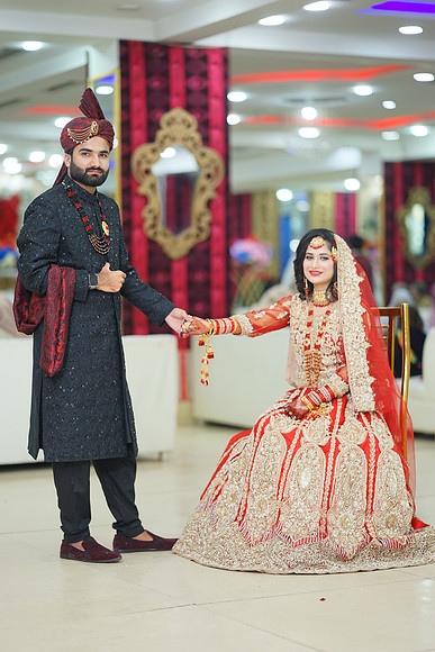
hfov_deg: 16.1
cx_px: 218
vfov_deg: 23.9
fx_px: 1540
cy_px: 326
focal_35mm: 85
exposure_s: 1/160
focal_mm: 85
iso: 125
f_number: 1.4
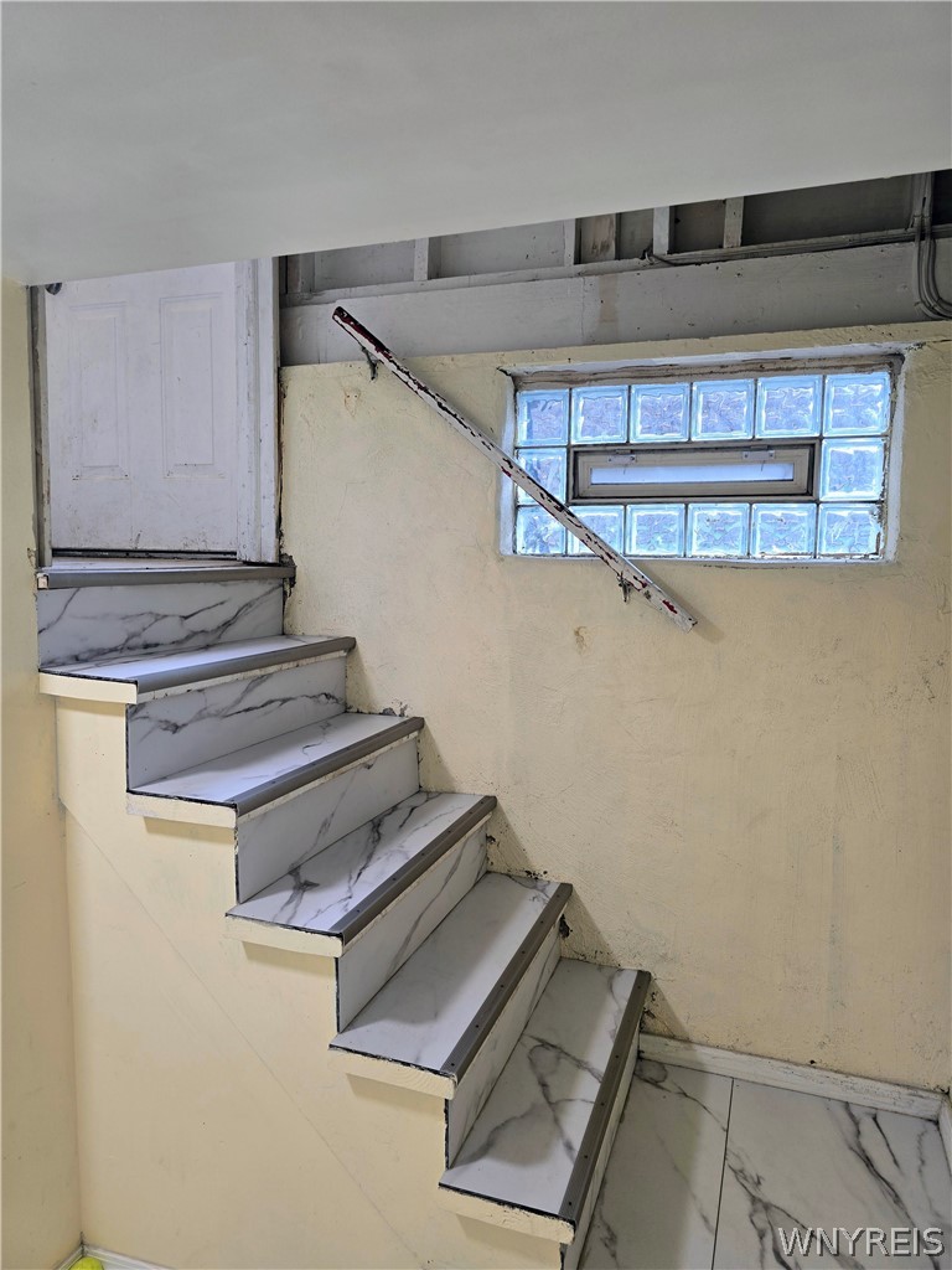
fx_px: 843
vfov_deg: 73.9
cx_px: 476
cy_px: 635
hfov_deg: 58.9
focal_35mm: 23
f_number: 1.7
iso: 100
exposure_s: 1/120
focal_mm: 6.3
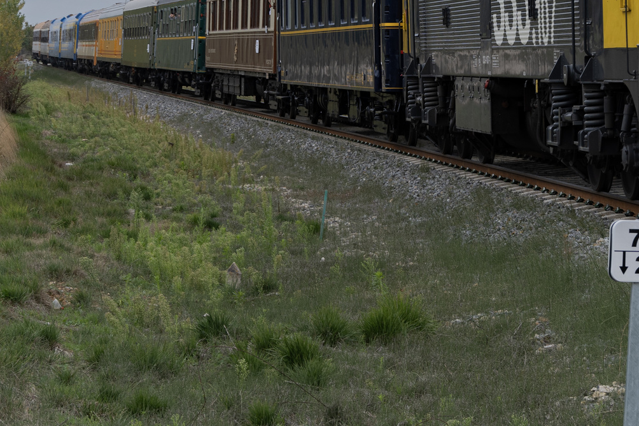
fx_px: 2342
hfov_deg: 15.5
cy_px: 27
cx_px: 449
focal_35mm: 132
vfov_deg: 10.3
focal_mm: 46
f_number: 5.6
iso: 125
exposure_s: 1/250
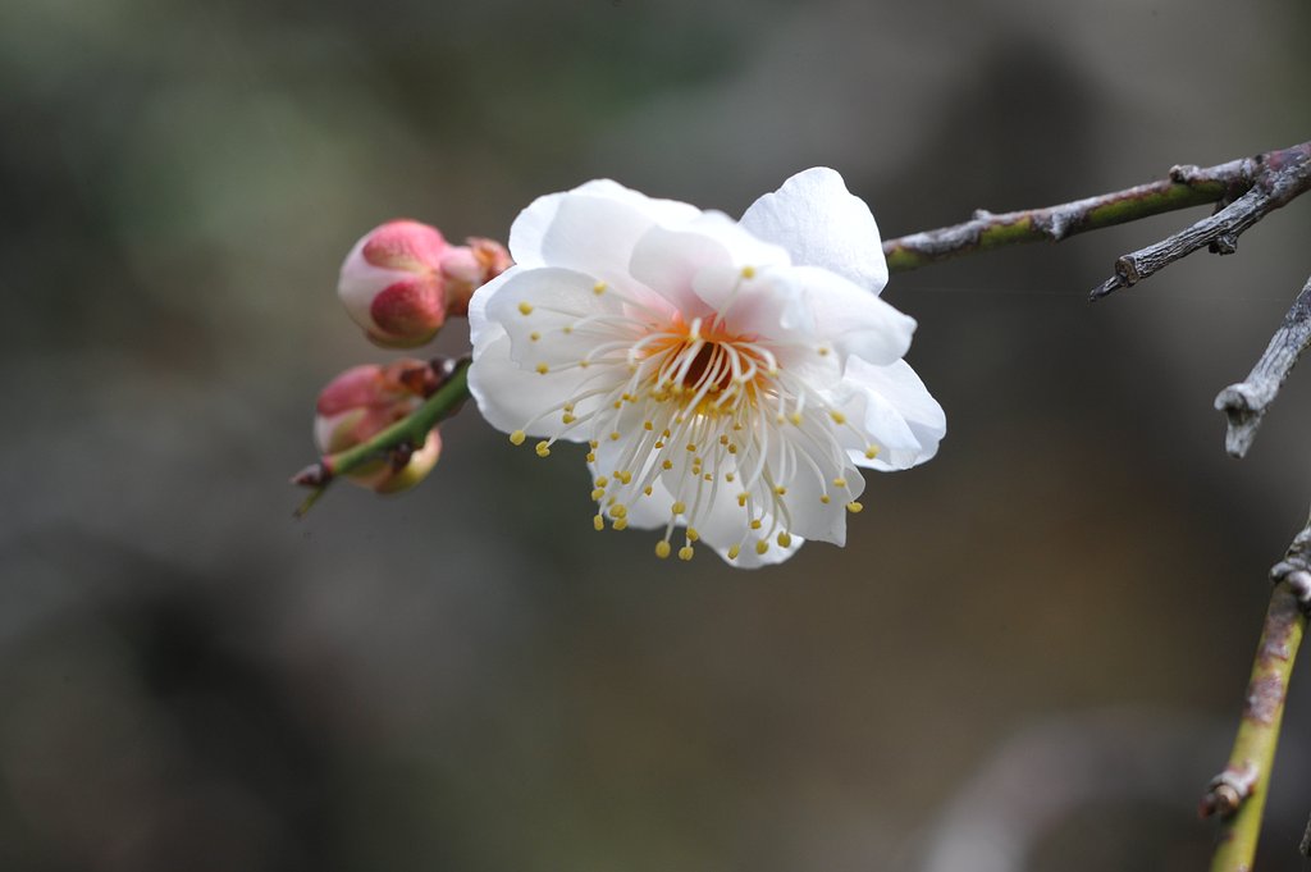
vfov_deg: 13.0
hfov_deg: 19.5
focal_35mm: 105
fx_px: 3821
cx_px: 656
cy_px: 436
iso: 800
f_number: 8
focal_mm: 105
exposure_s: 1/1000
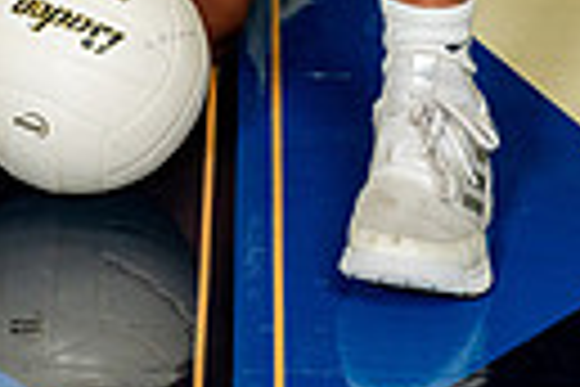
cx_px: 306
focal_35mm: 217
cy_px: -554
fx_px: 3496
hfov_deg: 9.5
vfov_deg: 6.1
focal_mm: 62
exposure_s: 1/200
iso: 800
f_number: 7.1
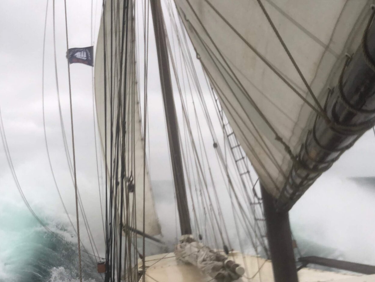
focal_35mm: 43
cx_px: 96
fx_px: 466
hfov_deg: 42.6
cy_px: 212
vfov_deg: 32.9
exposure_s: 1/120
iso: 80
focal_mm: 4
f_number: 1.8
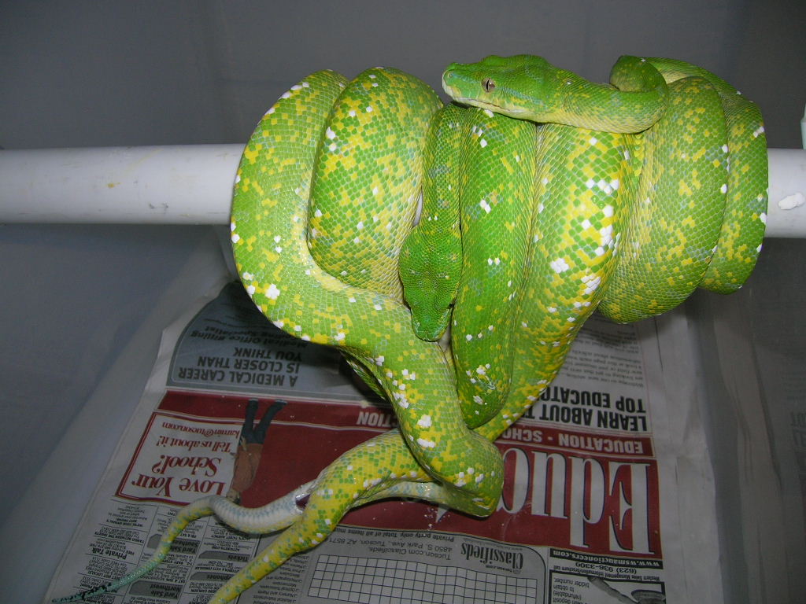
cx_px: 403
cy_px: 302
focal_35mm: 34
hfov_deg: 54.0
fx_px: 792
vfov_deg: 41.8
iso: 50
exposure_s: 1/60.1
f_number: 2.9
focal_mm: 5.7
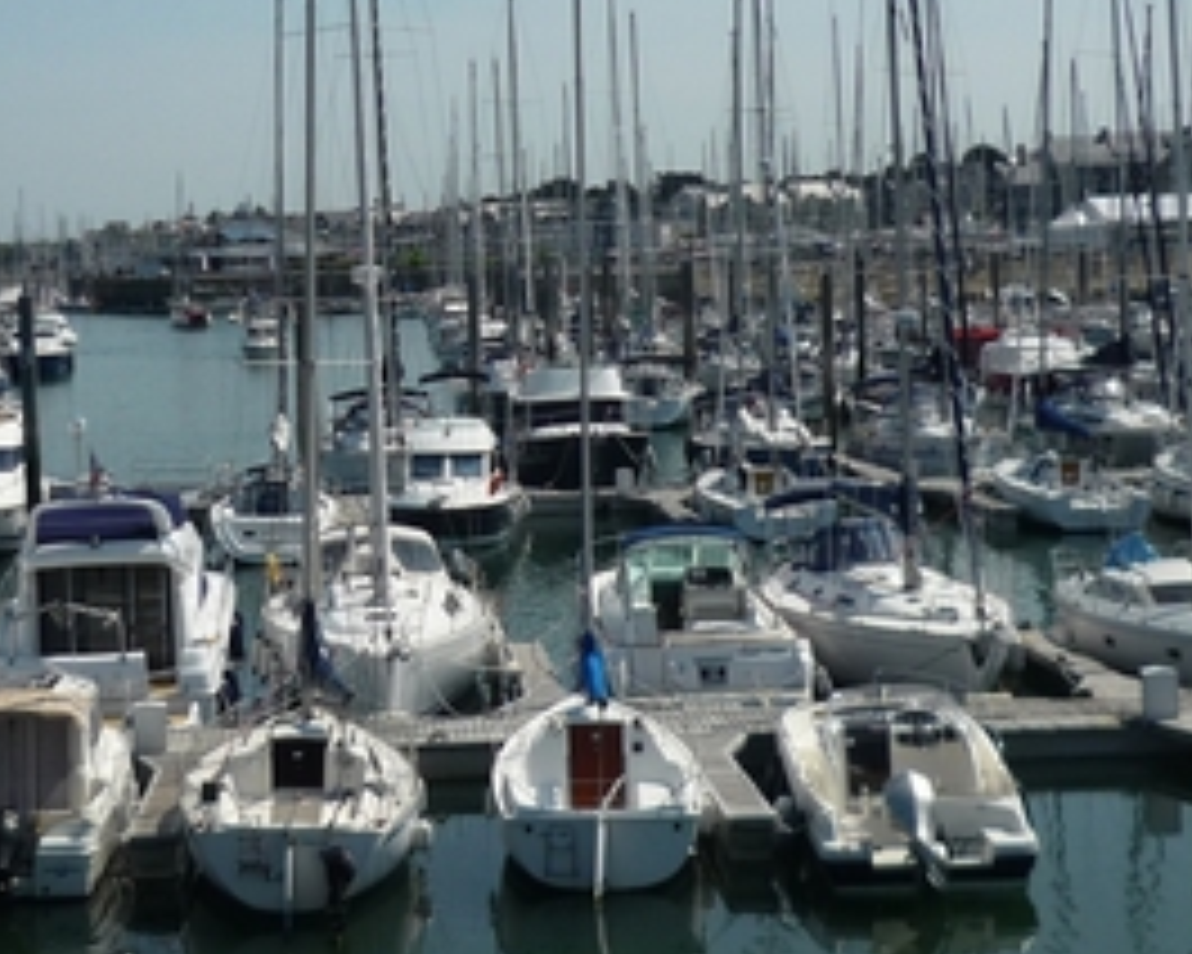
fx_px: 2575
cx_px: 360
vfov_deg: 20.9
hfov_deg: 25.9
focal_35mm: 73
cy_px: 288
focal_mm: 5.5
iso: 100
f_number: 8
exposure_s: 1/400
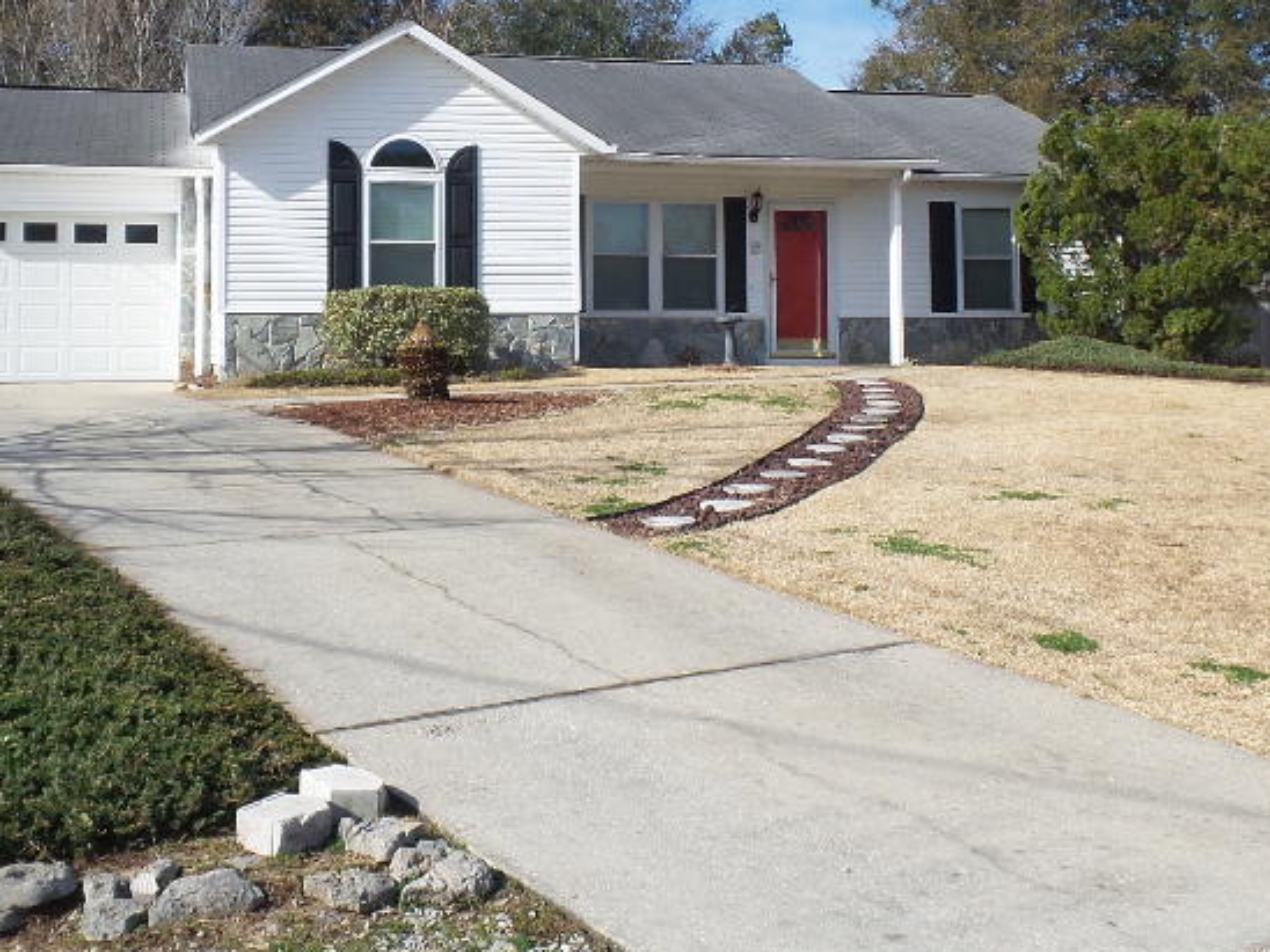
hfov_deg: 43.8
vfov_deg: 33.1
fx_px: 1578
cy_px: 259
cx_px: 556
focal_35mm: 43
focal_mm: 4.1
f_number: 3.5
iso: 100
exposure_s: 1/1250
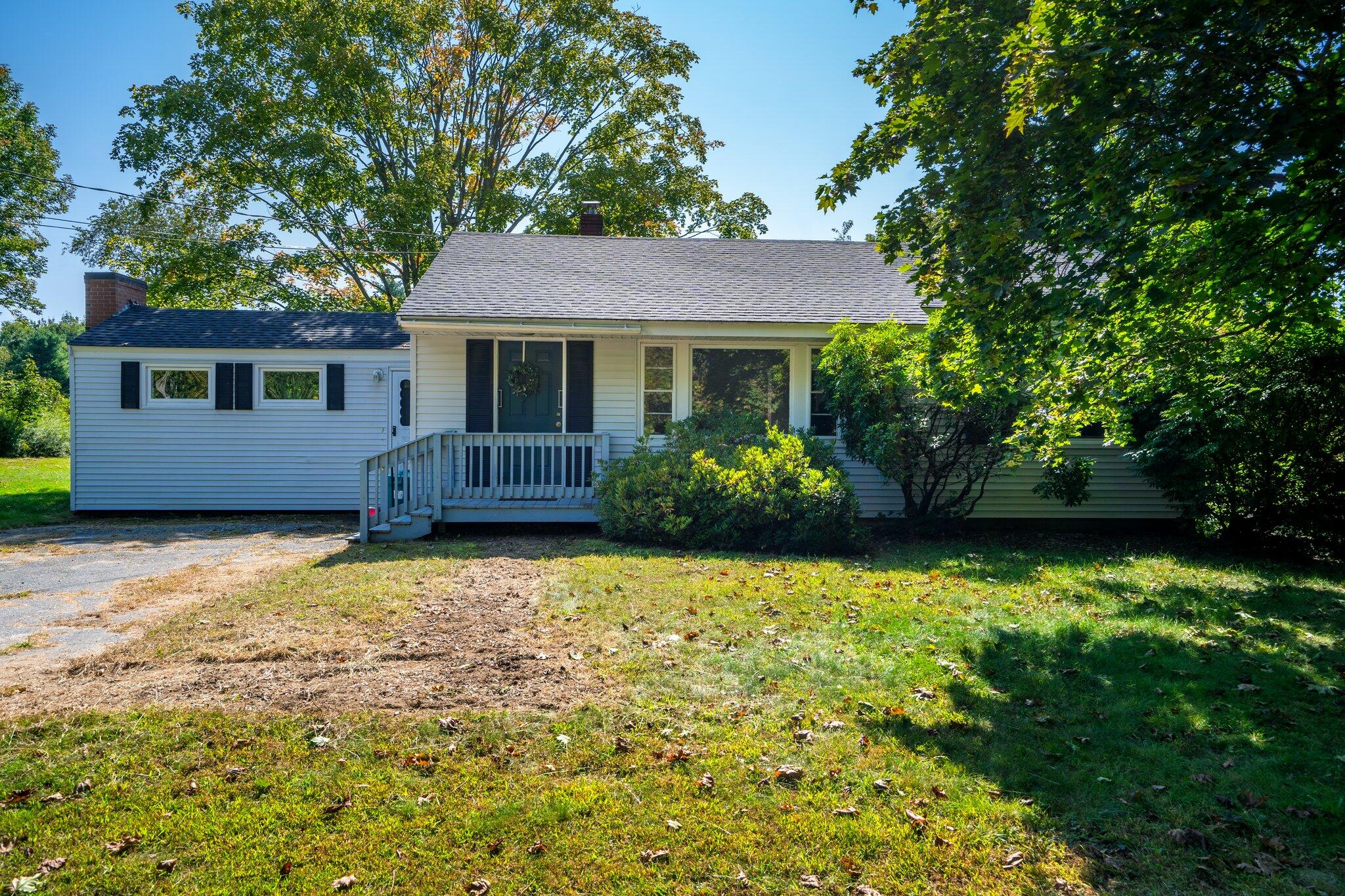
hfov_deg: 69.4
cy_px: 448
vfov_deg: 49.5
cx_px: 672
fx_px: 971
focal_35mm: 26
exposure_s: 1/160
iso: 50
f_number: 9
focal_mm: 26
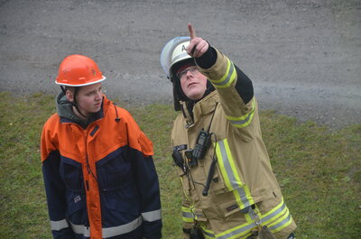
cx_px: 180
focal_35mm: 158
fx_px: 1576
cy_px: 120
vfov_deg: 8.7
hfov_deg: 13.1
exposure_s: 1/125
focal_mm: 105
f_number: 5.6
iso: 360
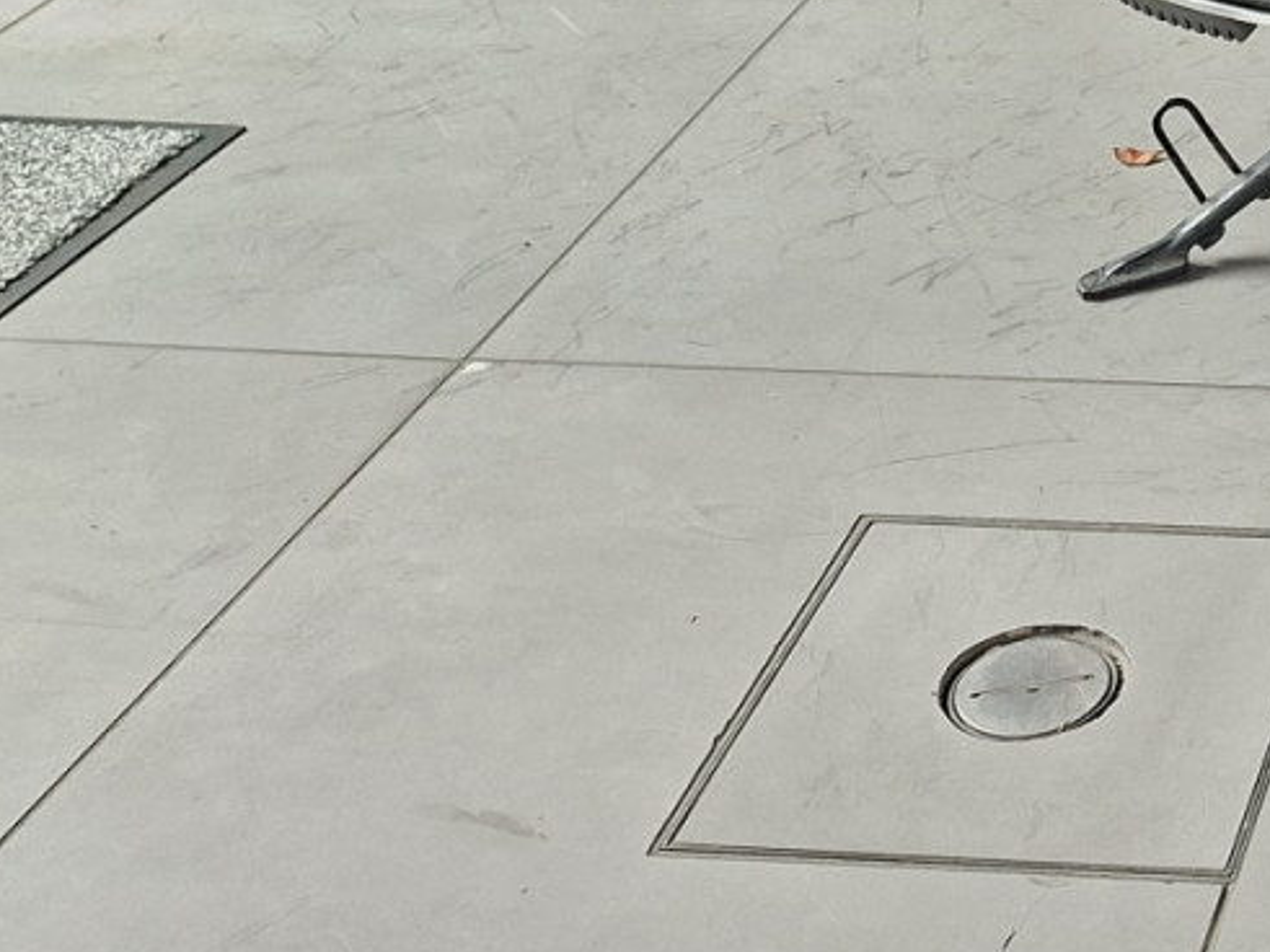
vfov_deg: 17.3
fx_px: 2751
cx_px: 1800
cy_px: -548
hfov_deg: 22.3
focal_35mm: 75
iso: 160
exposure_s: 1/120
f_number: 1.8
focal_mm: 5.54
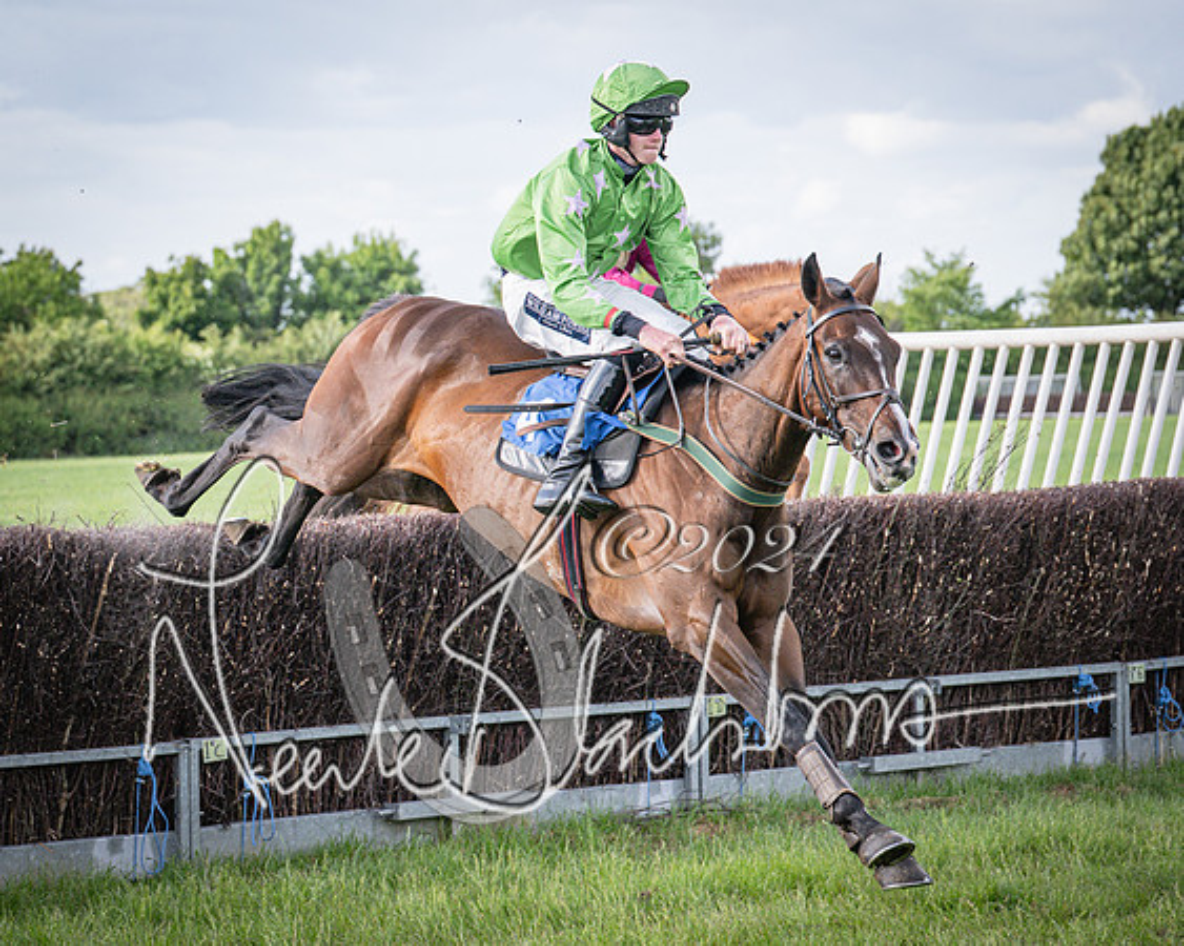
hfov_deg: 14.4
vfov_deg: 11.6
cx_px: 375
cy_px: 530
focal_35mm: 133
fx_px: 4672
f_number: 4
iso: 400
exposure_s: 1/1250
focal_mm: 70
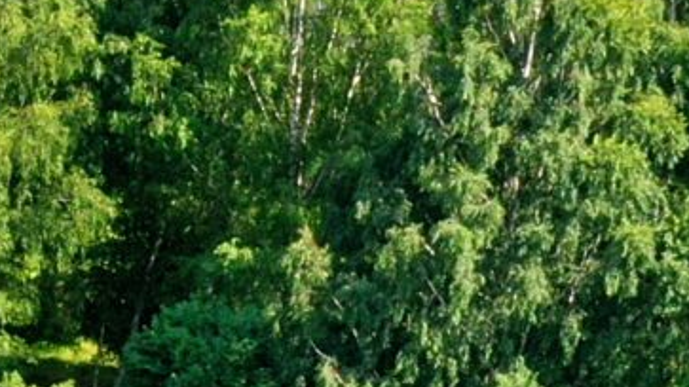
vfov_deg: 5.9
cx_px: -566
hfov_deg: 10.1
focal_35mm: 202
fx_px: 3690
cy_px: 796
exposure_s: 1/8
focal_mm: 10.26
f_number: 11
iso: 100
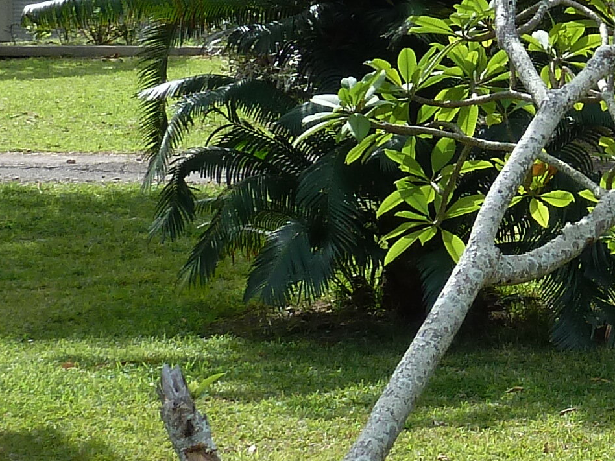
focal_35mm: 232
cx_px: 945
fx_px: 4122
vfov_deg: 6.4
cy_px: 69
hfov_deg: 8.3
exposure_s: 1/250
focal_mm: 9.1
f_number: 3.9
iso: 80
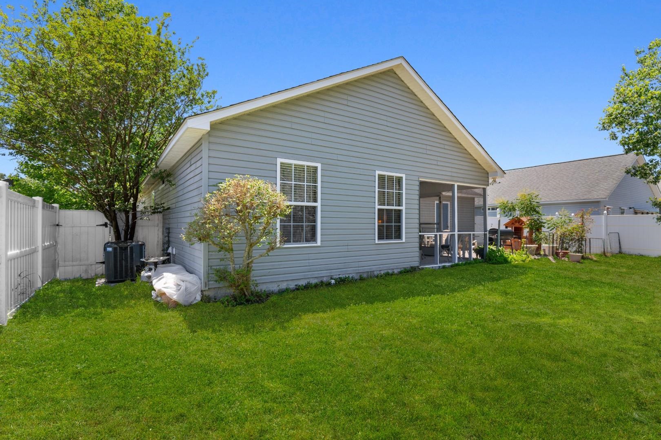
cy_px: 220
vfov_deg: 70.4
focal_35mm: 17
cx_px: 330
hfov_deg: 93.3
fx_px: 312
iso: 100
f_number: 7.1
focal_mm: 11.5
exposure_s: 1/160
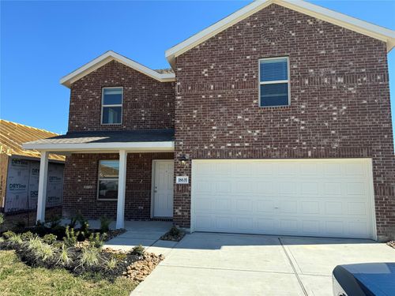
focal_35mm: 24
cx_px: 198
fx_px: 274
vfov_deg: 56.8
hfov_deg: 71.6
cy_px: 148
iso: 80
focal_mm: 6.86
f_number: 1.78
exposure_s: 1/2833
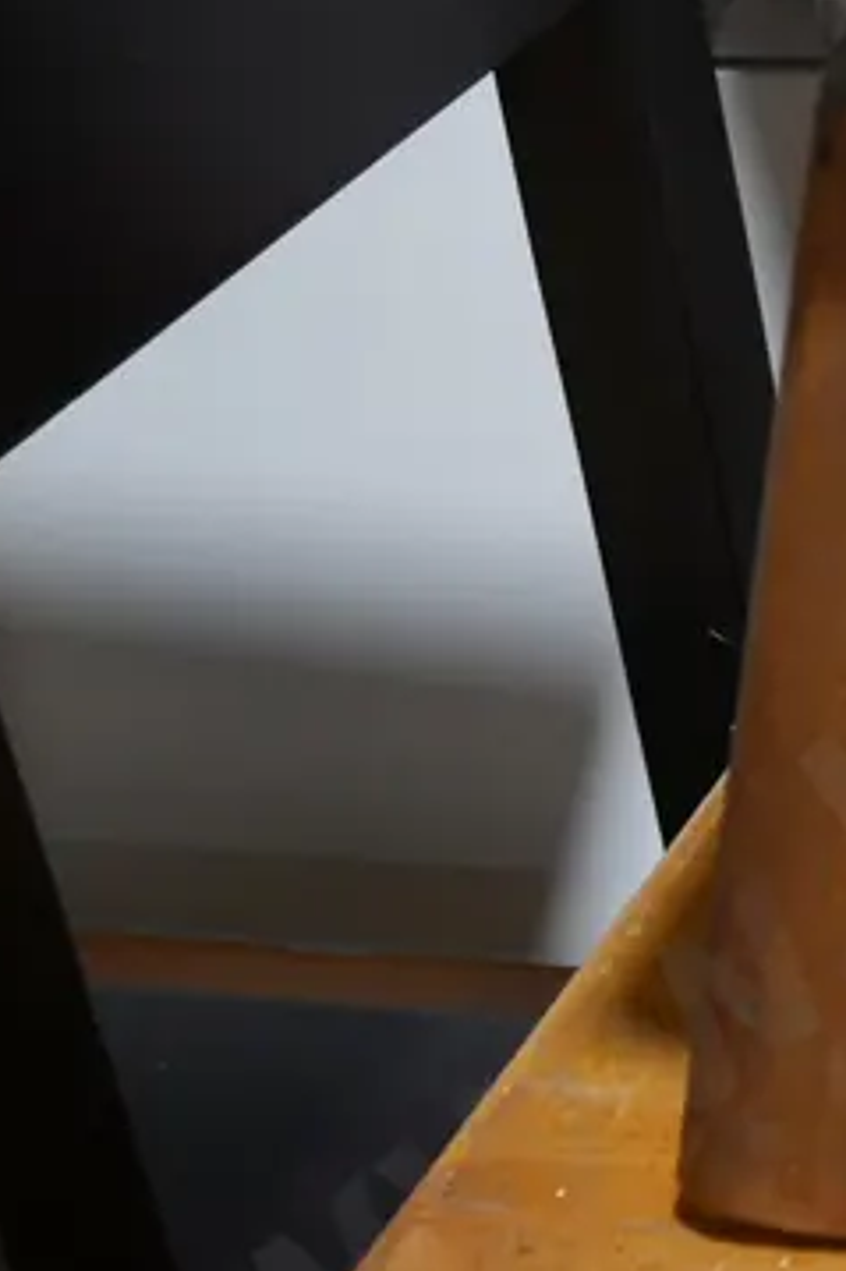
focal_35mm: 95
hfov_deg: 12.7
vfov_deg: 21.3
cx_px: 1660
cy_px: 294
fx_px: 3352
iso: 320
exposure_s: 1/60
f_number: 3.6
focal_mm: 16
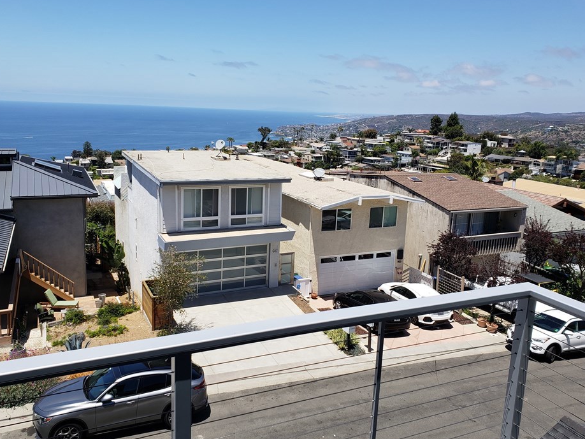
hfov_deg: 61.6
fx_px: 490
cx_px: 277
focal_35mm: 29
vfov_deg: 48.2
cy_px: 213
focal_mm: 4.3
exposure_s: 1/1595
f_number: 2.4
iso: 50
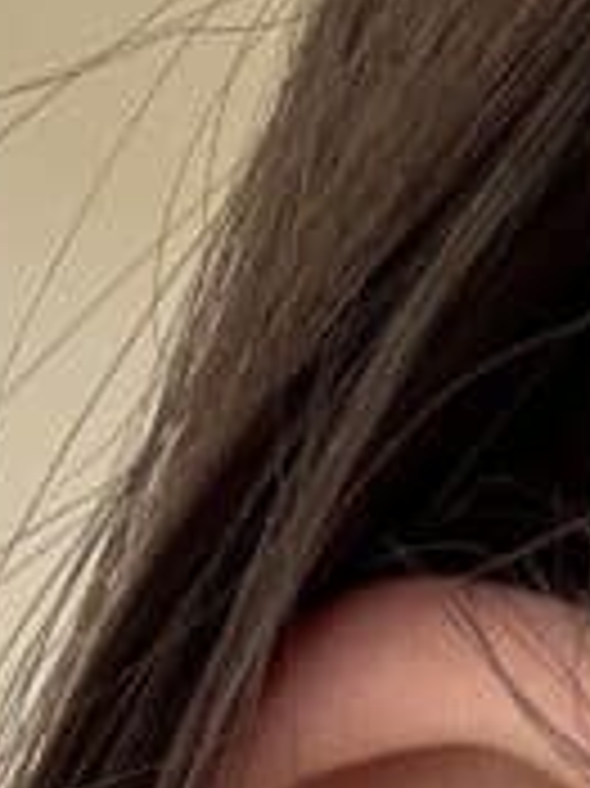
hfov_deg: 8.4
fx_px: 4005
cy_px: 2283
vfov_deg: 9.2
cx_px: 9
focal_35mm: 176
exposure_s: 1/121
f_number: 1.9
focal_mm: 2.69
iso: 25
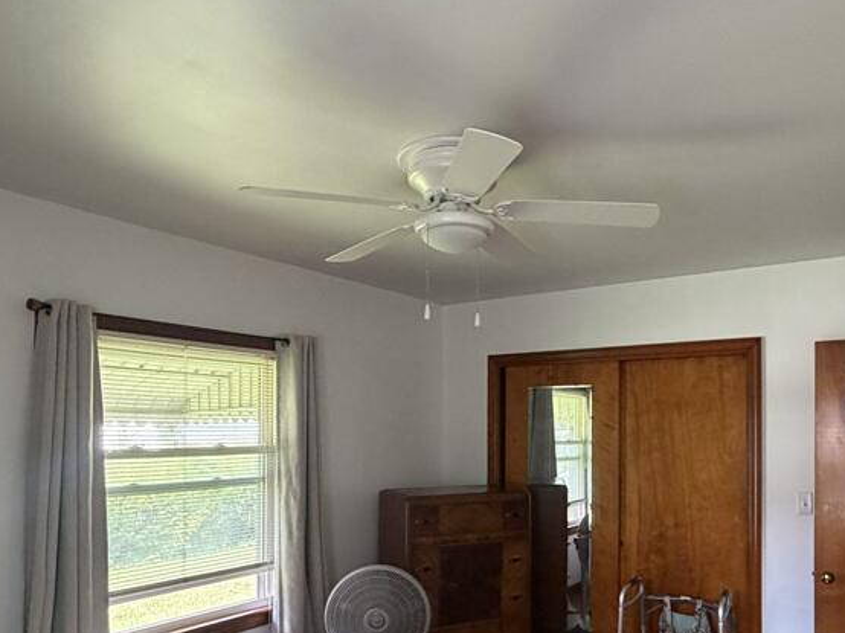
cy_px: 423
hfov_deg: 64.7
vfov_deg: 50.4
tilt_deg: -1.0
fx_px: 659
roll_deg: +0.1
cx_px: 508
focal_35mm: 27
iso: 320
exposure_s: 1/79
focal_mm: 2.22
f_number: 2.2
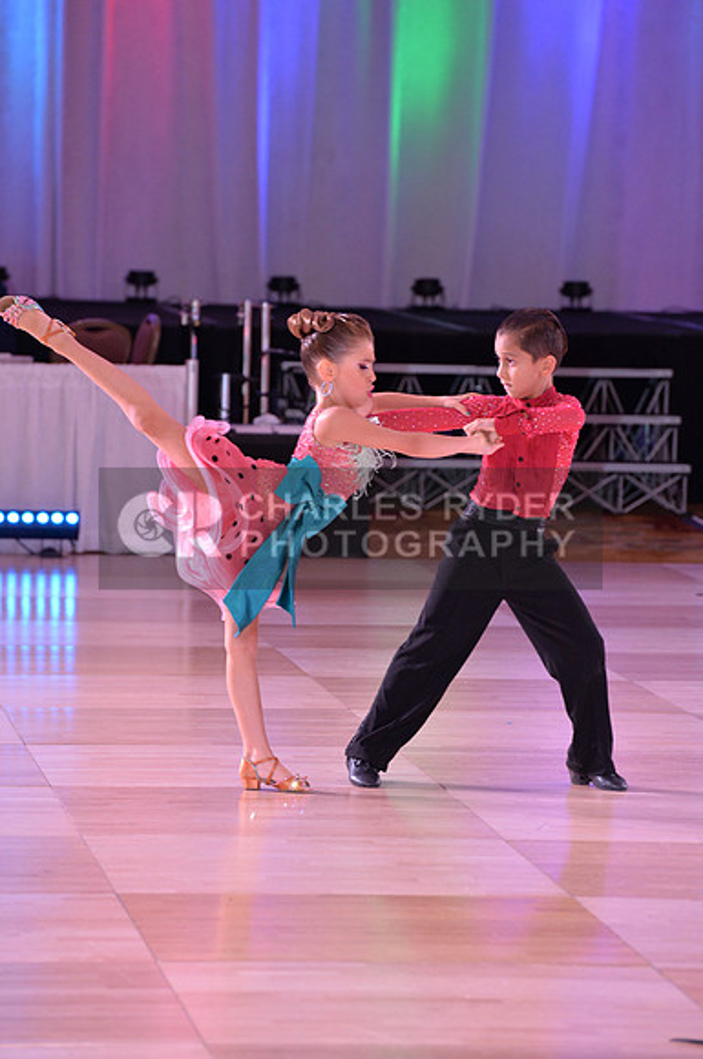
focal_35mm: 200
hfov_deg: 6.8
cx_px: 352
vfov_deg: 10.3
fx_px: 5875
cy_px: 530
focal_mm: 200
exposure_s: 1/250
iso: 2000
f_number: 5
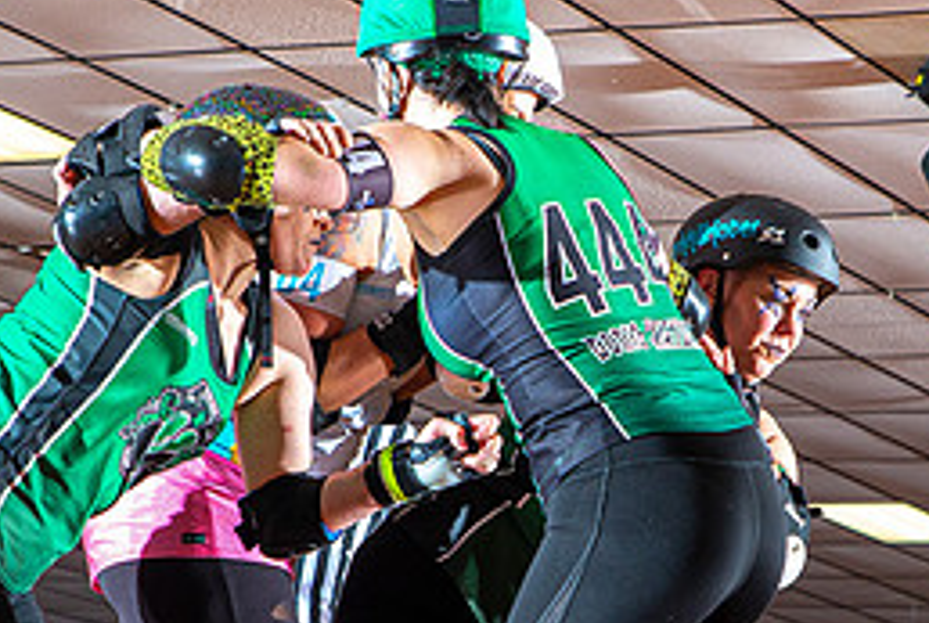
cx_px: 666
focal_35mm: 169
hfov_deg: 12.1
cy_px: 472
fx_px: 4369
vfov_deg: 8.1
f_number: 7.1
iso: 640
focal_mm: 62
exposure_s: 1/160
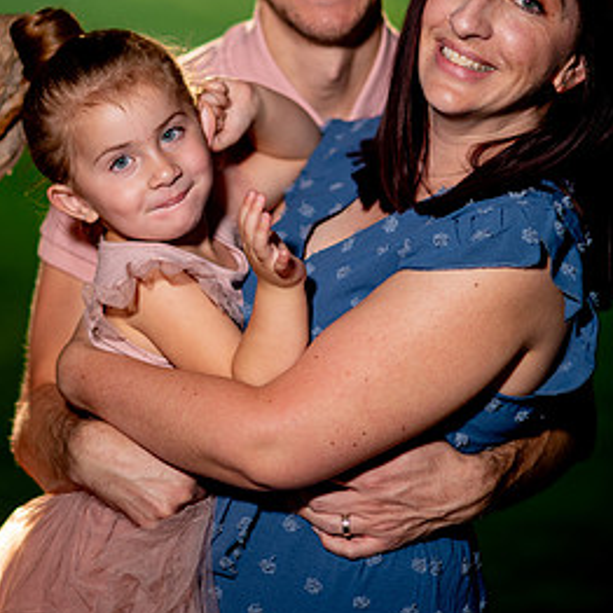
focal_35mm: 153
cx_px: 271
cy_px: 180
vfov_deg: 11.4
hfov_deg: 11.4
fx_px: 3065
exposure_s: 1/250
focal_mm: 105
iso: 64
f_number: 2
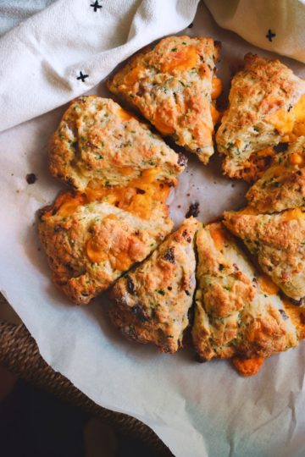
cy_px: 228
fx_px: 648
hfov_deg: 26.5
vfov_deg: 38.9
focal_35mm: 51
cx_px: 152
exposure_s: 1/60
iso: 450
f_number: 4.5
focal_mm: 34
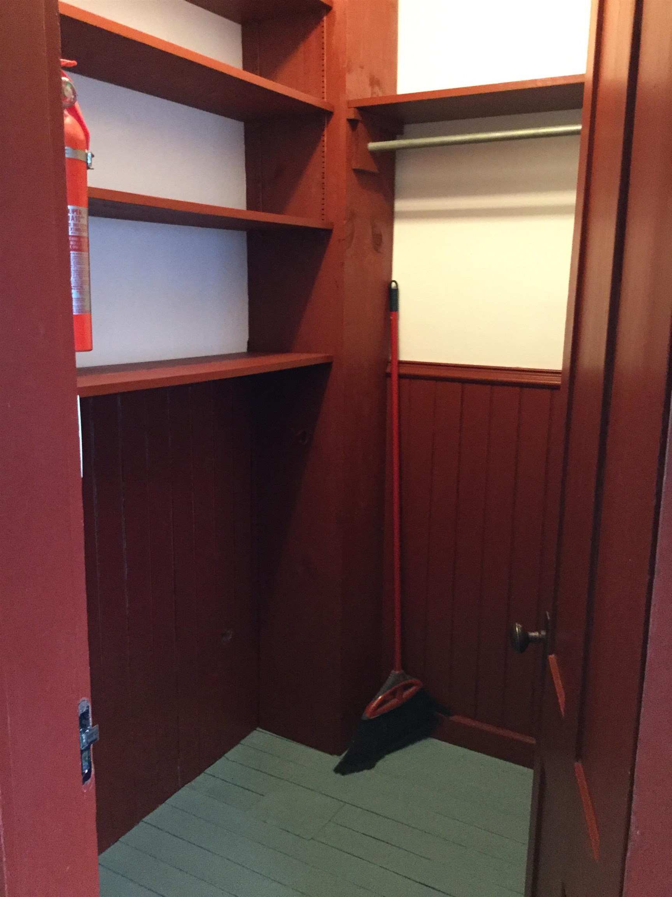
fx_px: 802
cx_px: 336
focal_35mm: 31
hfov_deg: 45.4
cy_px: 448
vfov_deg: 58.4
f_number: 2.4
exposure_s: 1/20
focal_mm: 3.3
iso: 200
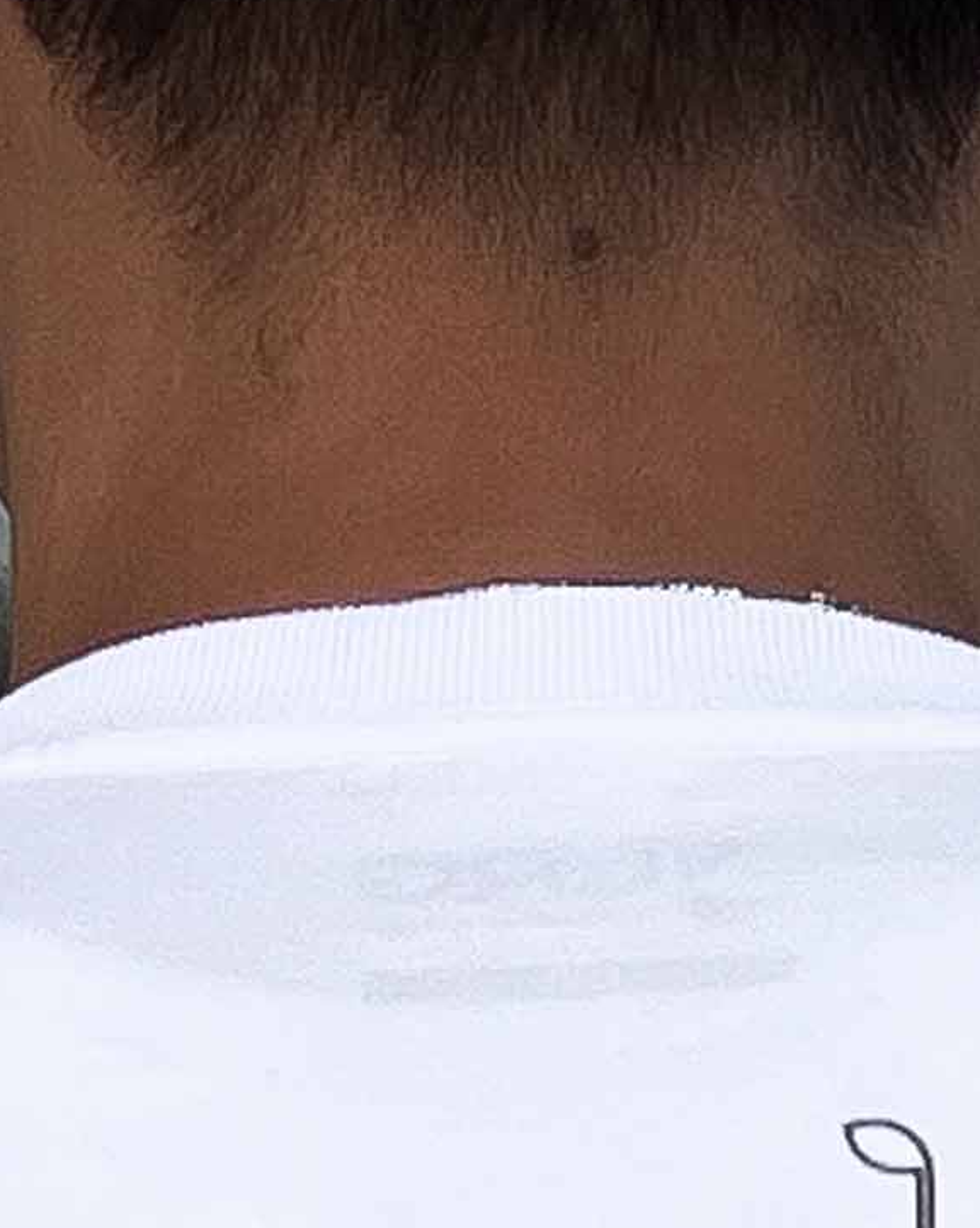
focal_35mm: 142
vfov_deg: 10.6
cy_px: 3354
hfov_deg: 10.9
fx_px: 5153
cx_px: 606
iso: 50
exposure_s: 1/1250
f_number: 1.5
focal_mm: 5.7
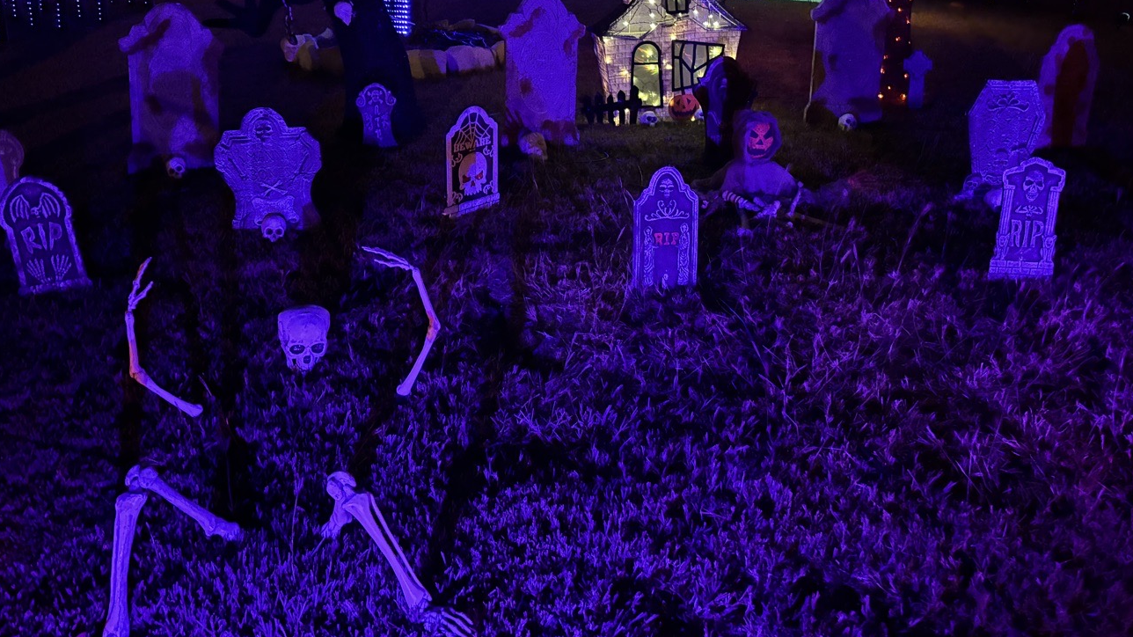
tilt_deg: -12.5
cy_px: 175
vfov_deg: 35.0
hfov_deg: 59.5
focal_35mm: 33
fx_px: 991
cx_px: 592
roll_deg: -1.5
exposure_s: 1/15
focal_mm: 5.96
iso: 5000
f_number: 1.6
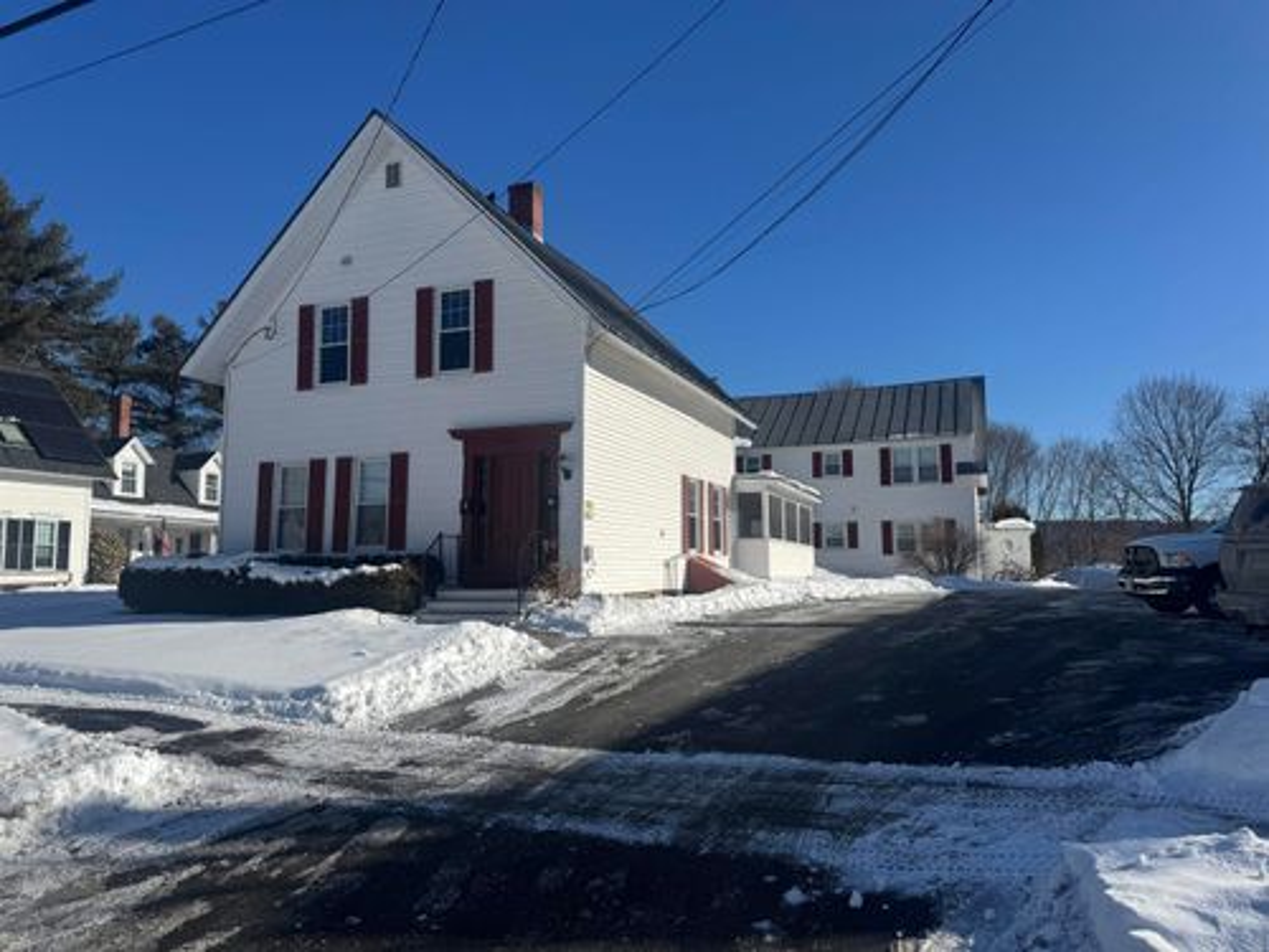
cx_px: 634
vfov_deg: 56.8
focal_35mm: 24
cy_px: 476
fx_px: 880
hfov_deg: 71.6
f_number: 1.78
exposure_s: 1/9009
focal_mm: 6.76
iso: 80
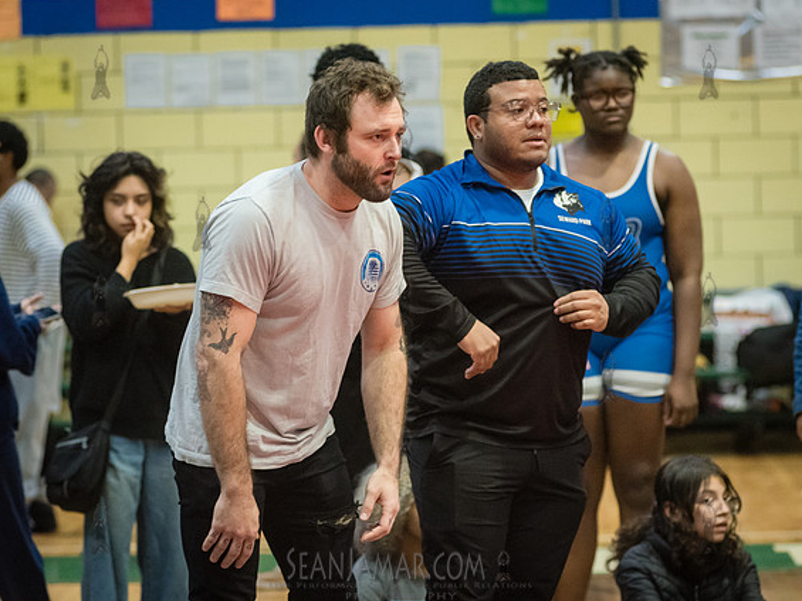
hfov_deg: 11.9
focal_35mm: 166
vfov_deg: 8.9
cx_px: 396
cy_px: 297
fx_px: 3847
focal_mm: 135
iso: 8000
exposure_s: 1/400
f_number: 3.5
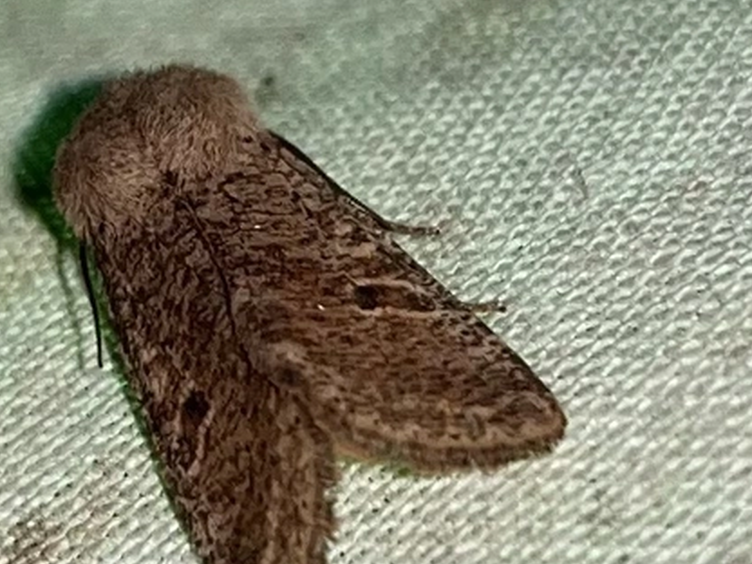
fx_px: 869
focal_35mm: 40
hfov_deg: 46.5
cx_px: 296
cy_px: 342
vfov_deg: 35.8
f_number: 1.6
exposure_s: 1/1028
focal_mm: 5.1
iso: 32
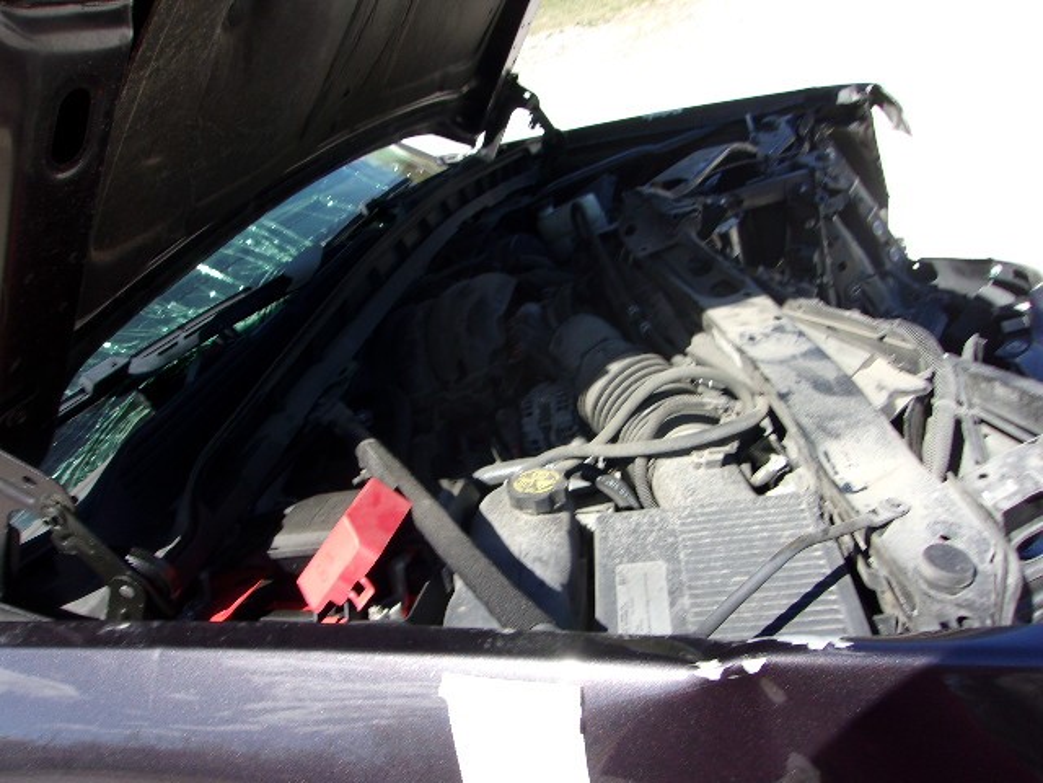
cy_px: 392
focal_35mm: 27
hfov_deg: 65.3
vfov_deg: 51.4
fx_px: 814
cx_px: 522
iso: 80
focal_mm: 4.9
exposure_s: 1/38
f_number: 10.4
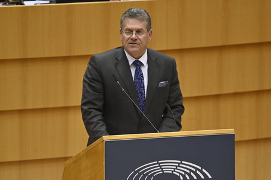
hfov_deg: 3.4
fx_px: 4513
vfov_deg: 2.3
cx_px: 136
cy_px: 90
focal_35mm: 600
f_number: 6.3
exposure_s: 1/640
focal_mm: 600
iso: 5000
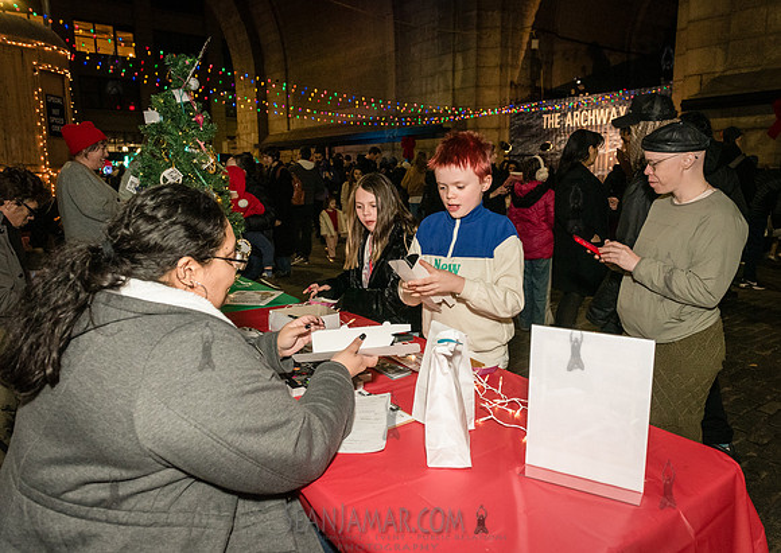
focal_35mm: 25
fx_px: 560
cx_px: 415
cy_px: 277
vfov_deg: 52.6
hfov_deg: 69.7
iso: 4000
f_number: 4.5
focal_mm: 24
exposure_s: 1/160
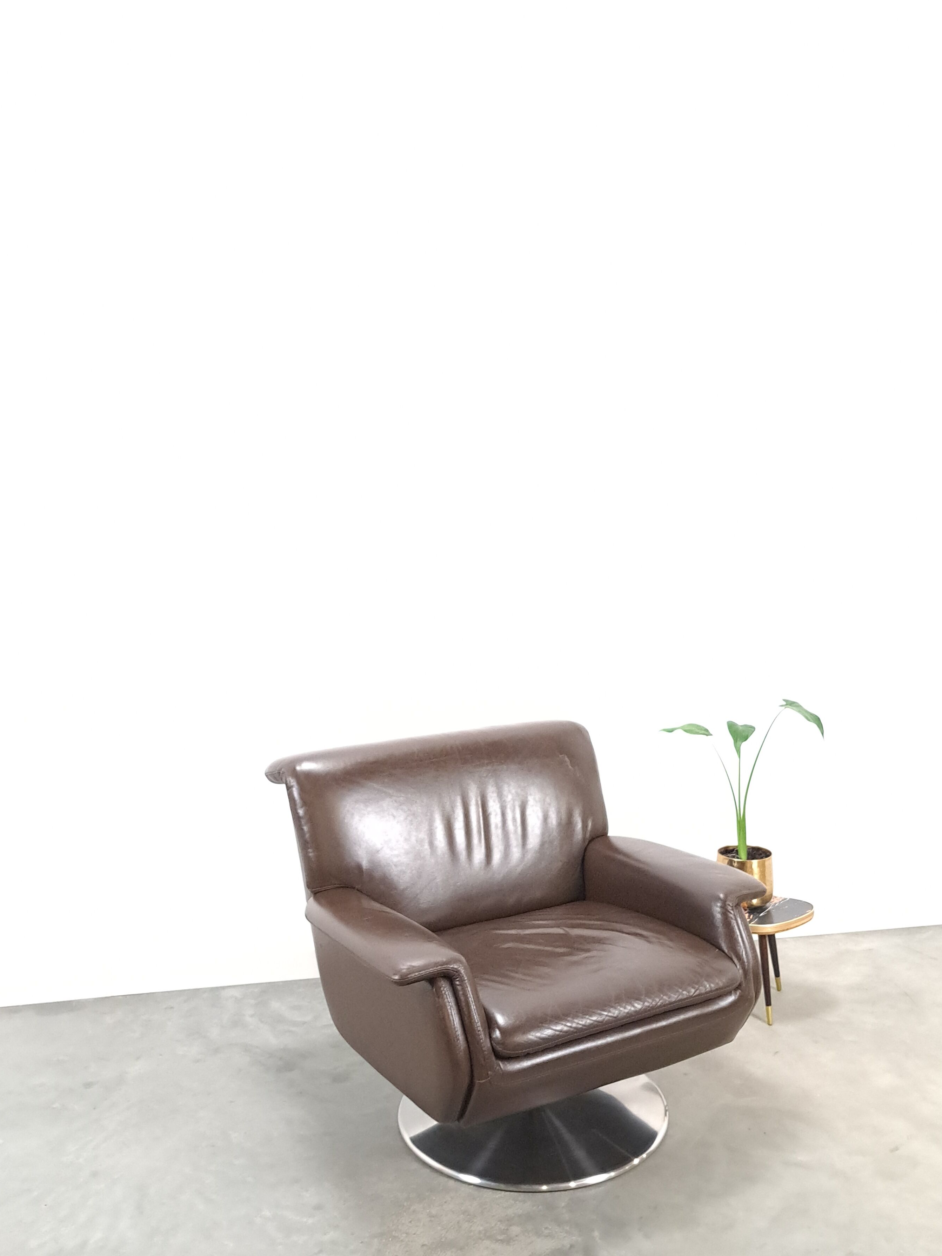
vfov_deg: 58.0
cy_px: 742
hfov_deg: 45.4
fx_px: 1125
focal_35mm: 31
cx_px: 514
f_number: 1.8
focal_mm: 5.23
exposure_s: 1/50
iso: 640
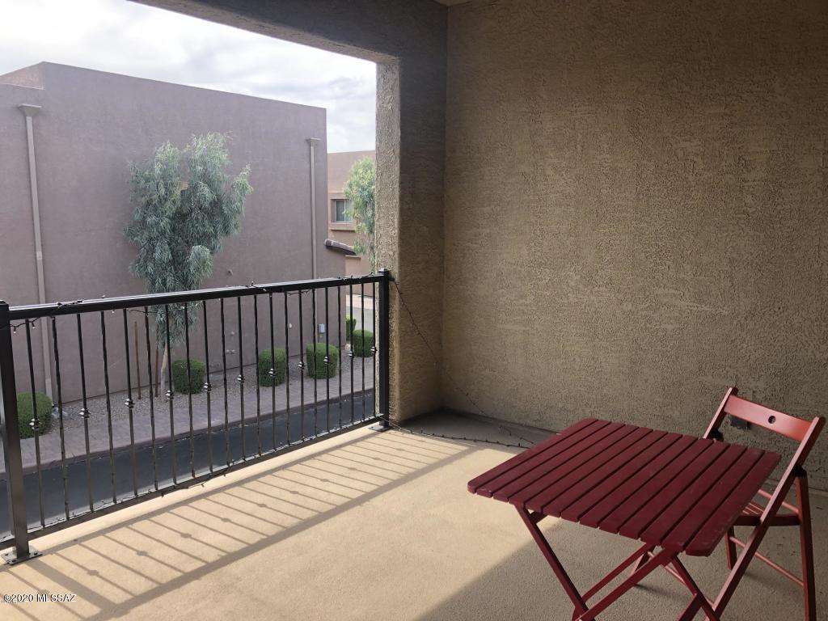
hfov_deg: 63.4
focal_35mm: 28
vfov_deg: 49.7
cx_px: 414
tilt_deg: -8.0
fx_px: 670
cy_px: 310
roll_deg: -2.4
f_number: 1.8
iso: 20
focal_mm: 3.99
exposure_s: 1/400
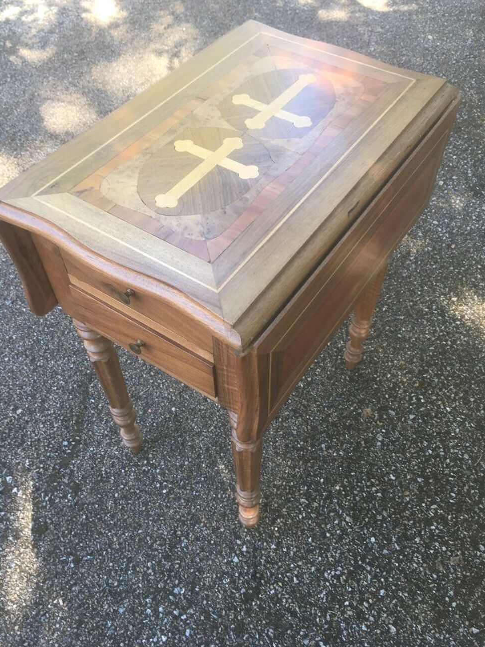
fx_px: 560
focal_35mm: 30
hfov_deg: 46.8
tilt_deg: -52.7
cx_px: 249
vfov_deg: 60.0
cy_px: 318
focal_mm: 4.15
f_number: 2.2
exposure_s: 1/50
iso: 25
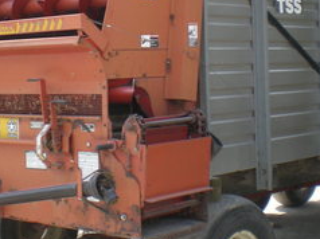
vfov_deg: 16.7
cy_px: 24
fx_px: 803
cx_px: 148
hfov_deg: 22.5
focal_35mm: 87
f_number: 4.6
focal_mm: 6.3
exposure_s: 1/184
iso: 50
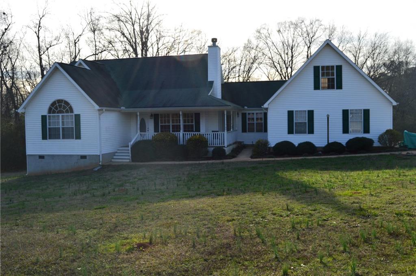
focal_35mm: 34
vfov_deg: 38.3
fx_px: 398
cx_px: 208
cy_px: 138
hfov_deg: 55.2
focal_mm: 23
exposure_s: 1/320
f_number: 10
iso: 400
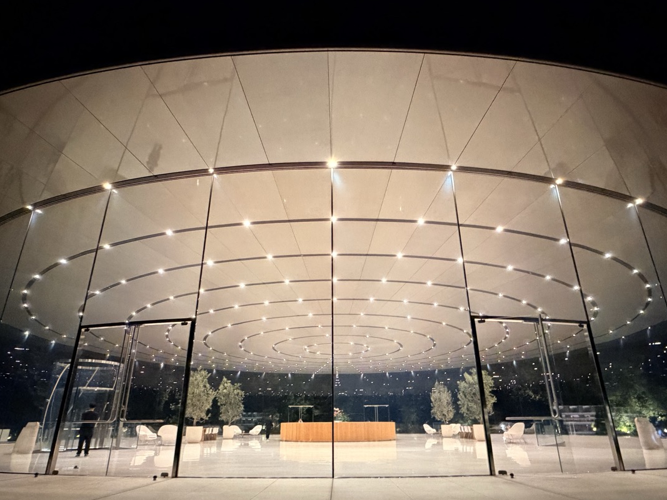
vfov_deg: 63.3
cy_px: 273
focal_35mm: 21
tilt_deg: +20.3
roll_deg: +0.7
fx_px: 405
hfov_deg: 79.0
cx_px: 339
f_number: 2.2
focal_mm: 2.22
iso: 1250
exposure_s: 1/50
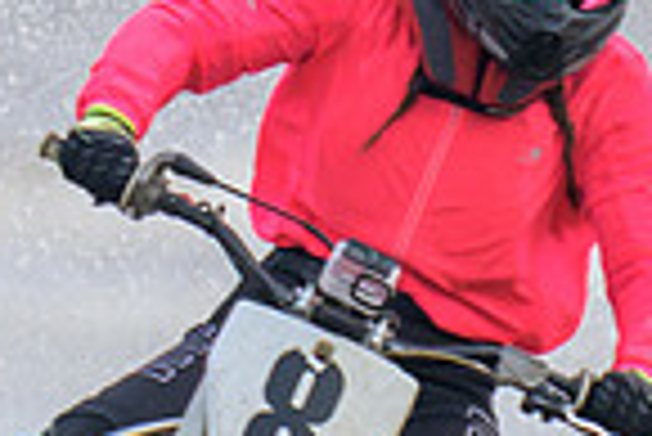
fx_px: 86366
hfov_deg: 0.4
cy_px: 445
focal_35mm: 4764
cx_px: -524
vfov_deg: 0.3
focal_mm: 600
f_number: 7.1
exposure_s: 1/640
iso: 450
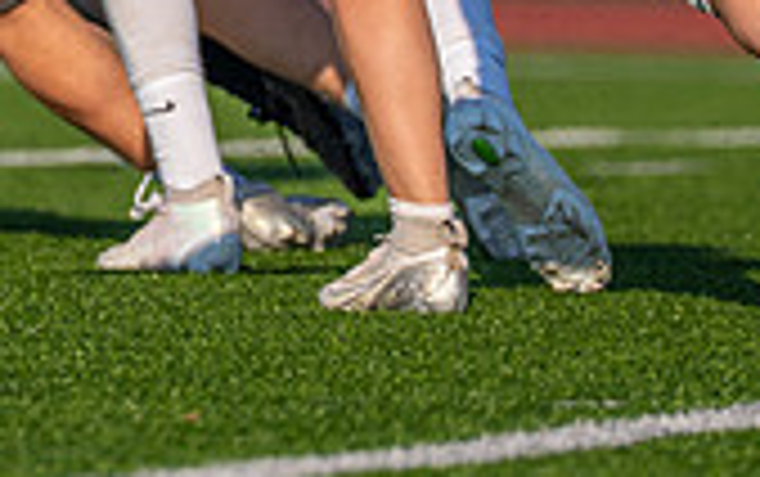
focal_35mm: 1006
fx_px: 20858
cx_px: 19
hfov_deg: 2.1
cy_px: -303
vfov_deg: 1.3
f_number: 2.8
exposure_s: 1/5000
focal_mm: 200
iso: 125
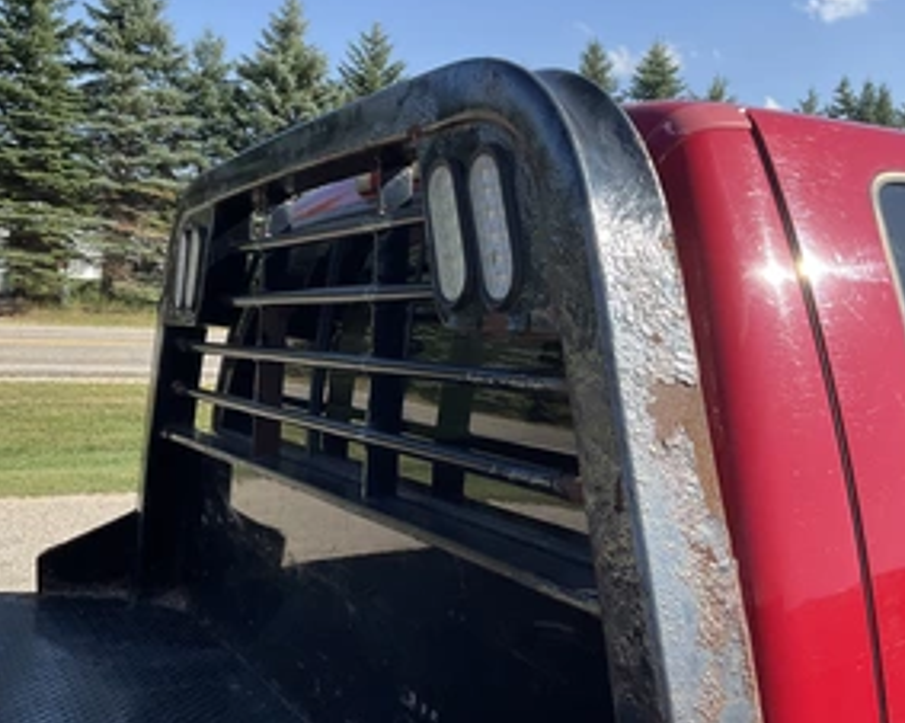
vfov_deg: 37.3
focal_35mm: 40
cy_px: 346
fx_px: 1071
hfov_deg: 45.8
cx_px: 457
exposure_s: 1/997
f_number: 1.8
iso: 25
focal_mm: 3
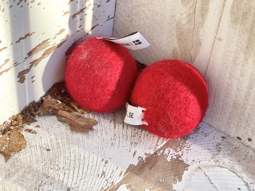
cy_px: 96
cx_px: 128
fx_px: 471
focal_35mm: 64
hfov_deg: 30.3
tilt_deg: -47.9
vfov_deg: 22.9
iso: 32
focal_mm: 7.5
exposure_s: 1/121
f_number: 2.2
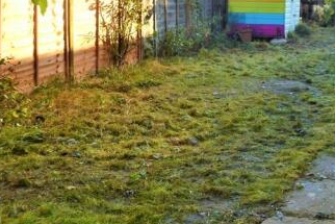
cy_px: 9
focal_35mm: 55
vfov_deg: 23.8
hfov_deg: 34.6
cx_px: 288
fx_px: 512
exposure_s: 1/200
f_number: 5
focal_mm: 18
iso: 100
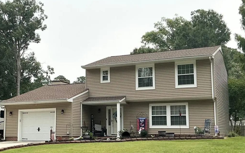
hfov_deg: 61.2
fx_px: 207
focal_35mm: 31
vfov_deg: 40.6
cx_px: 122
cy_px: 74
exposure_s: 1/2538
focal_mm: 3
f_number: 1.8
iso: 25
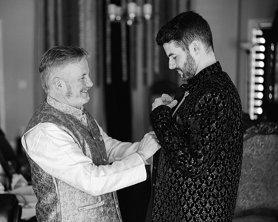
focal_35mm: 57
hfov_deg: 33.0
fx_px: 469
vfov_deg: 26.7
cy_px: 112
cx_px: 122
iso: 320
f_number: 1.4
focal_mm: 50
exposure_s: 1/320
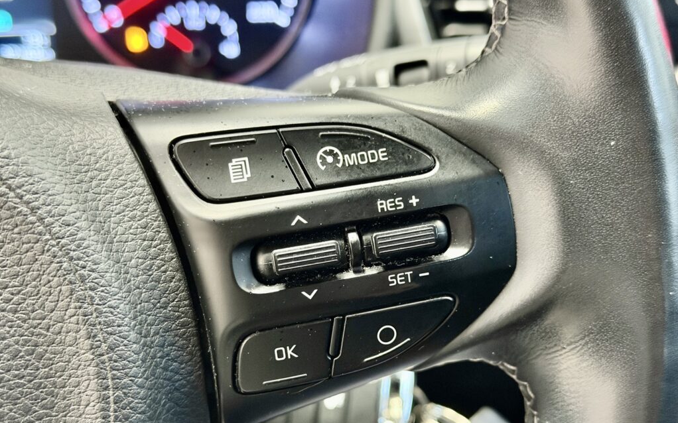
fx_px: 942
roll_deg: -0.6
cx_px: 339
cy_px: 249
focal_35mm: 51
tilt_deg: -29.6
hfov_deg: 39.6
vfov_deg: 25.3
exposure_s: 1/28
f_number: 1.78
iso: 640
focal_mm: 6.76
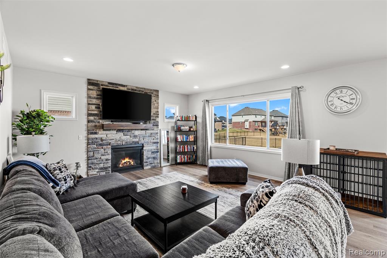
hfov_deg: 96.8
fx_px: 172
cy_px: 129
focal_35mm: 16
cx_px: 194
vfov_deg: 73.7
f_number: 8
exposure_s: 1/2
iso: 400
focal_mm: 16
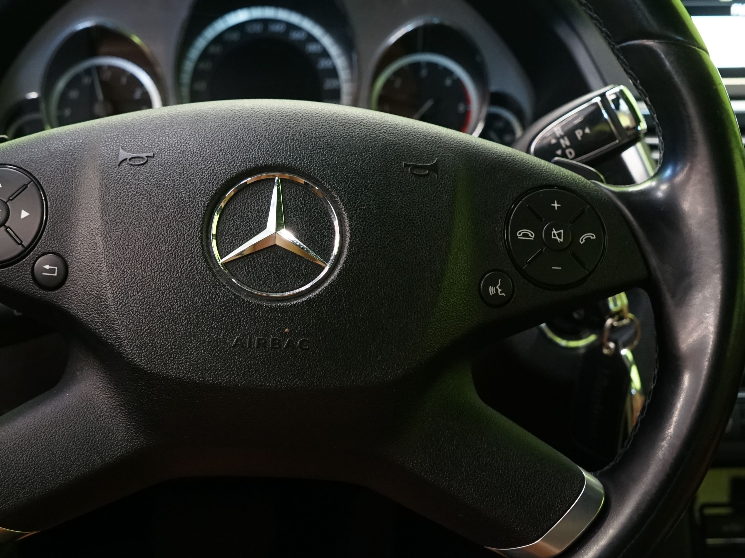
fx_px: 1098
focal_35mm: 51
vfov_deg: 28.5
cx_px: 287
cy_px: 247
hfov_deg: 37.3
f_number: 5.6
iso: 1600
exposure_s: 1/20
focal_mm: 29
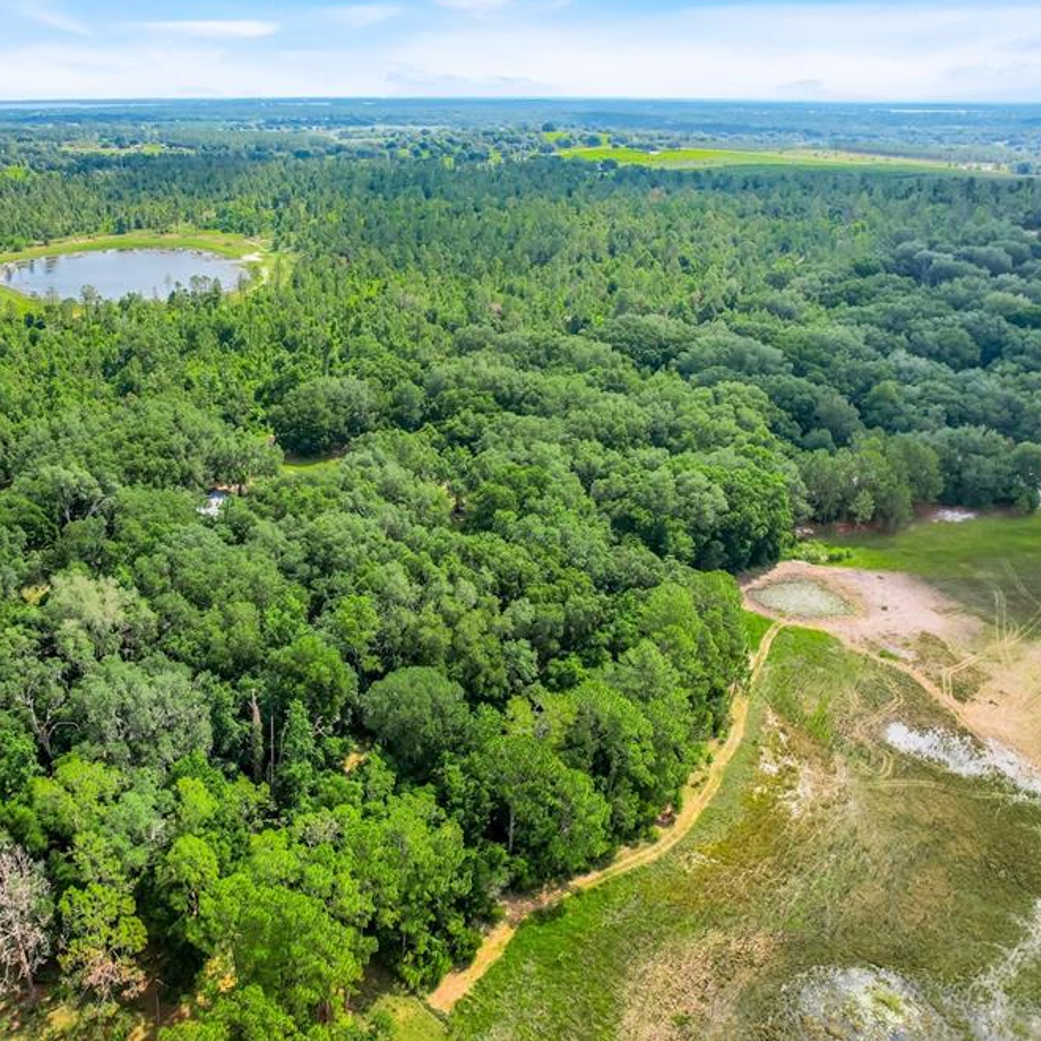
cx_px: 350
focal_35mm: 29
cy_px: 519
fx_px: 987
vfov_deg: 55.6
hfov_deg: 54.5
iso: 100
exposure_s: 1/180
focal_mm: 8.38
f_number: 2.8
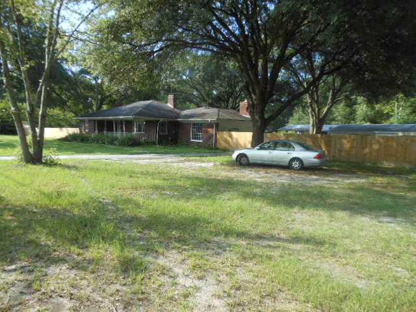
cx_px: 208
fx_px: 300
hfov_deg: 69.4
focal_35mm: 25
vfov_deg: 54.9
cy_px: 156
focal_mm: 4.5
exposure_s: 1/320
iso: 80
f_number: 3.2
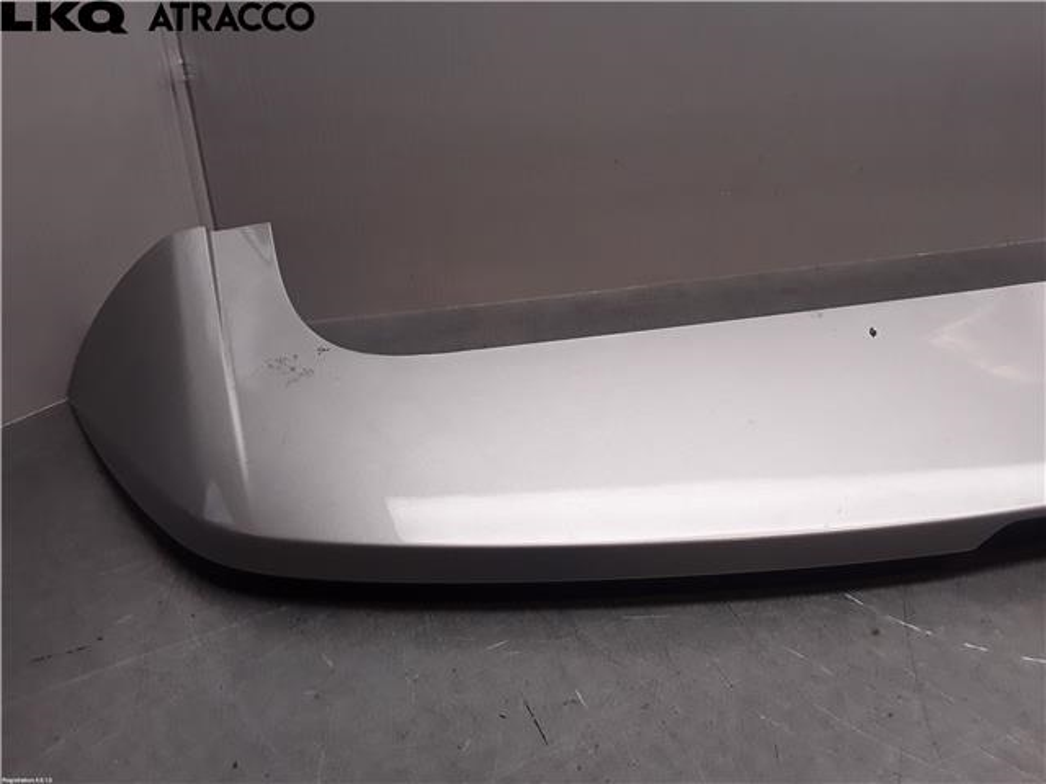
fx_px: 846
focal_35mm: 28
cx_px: 523
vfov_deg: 49.7
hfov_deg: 63.4
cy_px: 392
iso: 100
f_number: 1.9
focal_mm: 2.91
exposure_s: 1/354
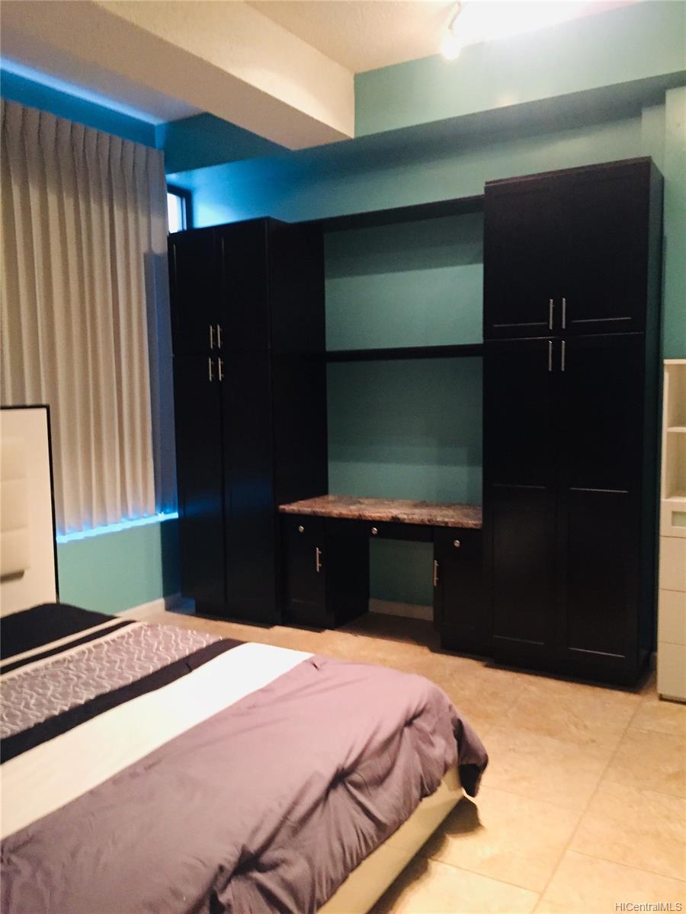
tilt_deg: -6.3
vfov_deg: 61.7
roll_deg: +0.6
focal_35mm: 29
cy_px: 457
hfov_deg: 48.2
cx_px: 343
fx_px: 766
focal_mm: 4.15
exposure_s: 1/15
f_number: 2.2
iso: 250
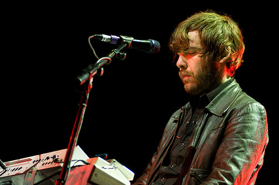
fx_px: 1146
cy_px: 102
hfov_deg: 13.9
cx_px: 143
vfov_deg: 9.2
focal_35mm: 148
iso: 1000
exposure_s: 1/160
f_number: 4
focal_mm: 86
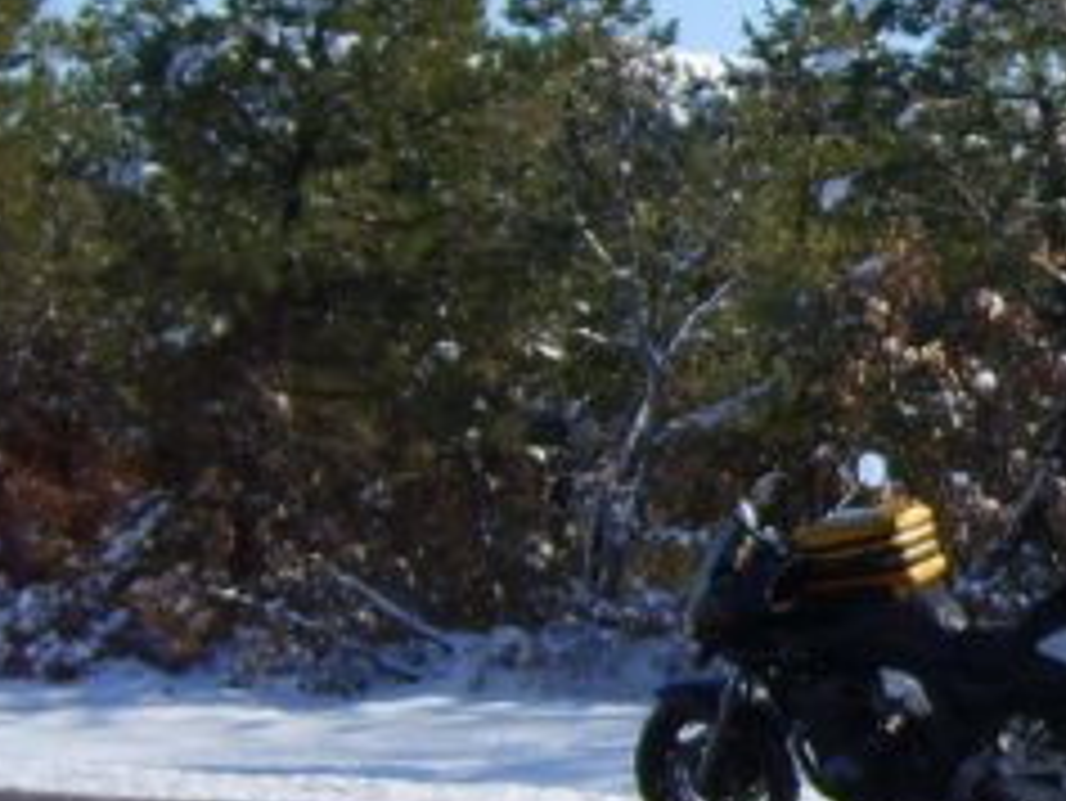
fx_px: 3636
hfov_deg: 15.4
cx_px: 1583
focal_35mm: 118
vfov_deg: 12.6
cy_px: 378
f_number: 2.8
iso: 50
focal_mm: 5.8
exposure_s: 1/1000
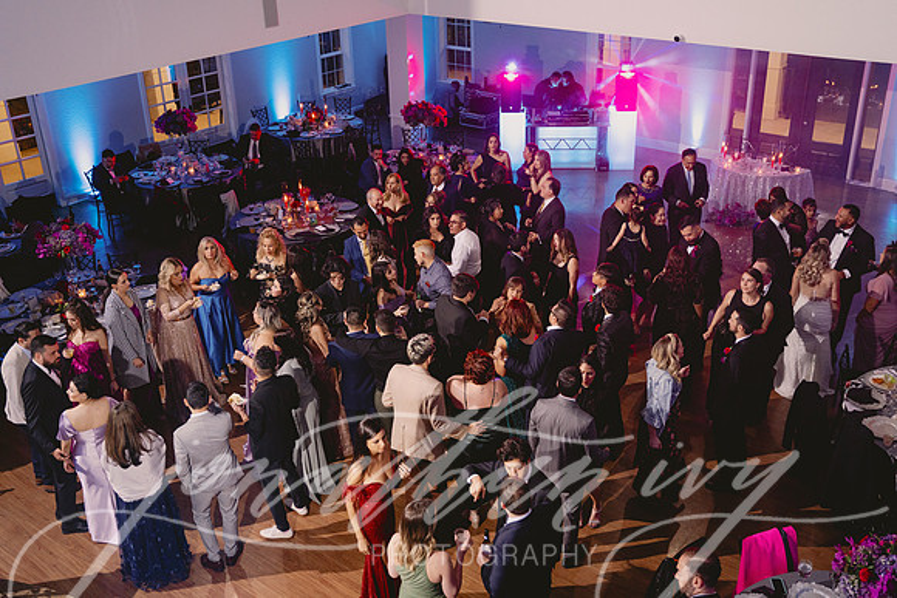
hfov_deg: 53.4
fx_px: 892
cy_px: 278
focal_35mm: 36
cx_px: 457
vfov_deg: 37.1
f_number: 2.8
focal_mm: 33.4
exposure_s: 1/100
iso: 2000
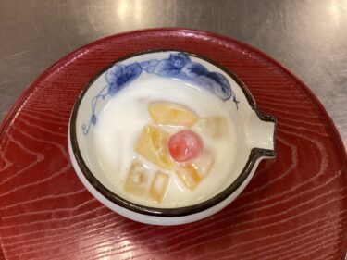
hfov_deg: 58.4
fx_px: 311
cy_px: 130
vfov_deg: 45.4
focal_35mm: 31
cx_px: 174
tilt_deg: -64.3
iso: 200
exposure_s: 1/60
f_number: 2.4
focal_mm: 3.3
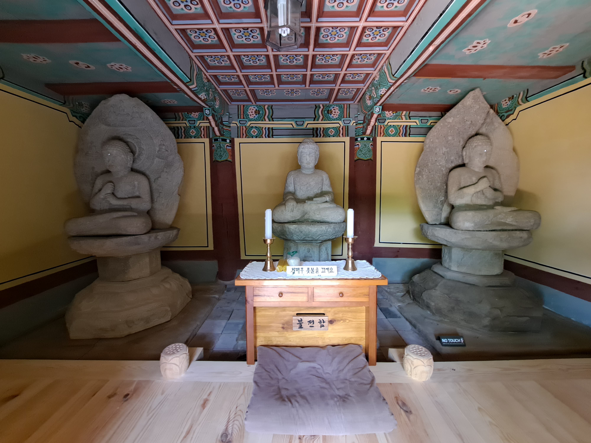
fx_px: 222
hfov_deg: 106.2
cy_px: 222
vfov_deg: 89.9
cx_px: 296
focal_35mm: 13
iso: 400
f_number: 2.2
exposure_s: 1/24
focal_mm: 1.74
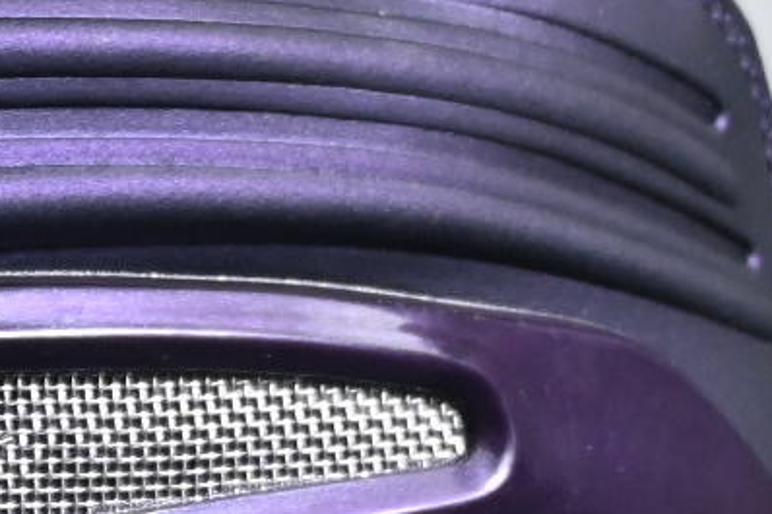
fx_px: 7652
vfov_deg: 3.8
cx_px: -1067
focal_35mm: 357
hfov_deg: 5.6
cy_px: 72
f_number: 5
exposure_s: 1/125
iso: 560
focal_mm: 34
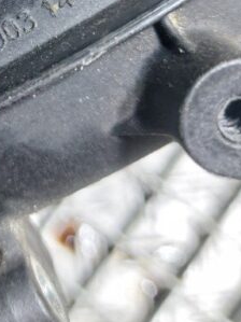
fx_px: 622
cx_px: -51
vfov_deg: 26.6
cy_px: -34
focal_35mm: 67
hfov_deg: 20.5
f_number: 1.8
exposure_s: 1/33
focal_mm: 5.23
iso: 400
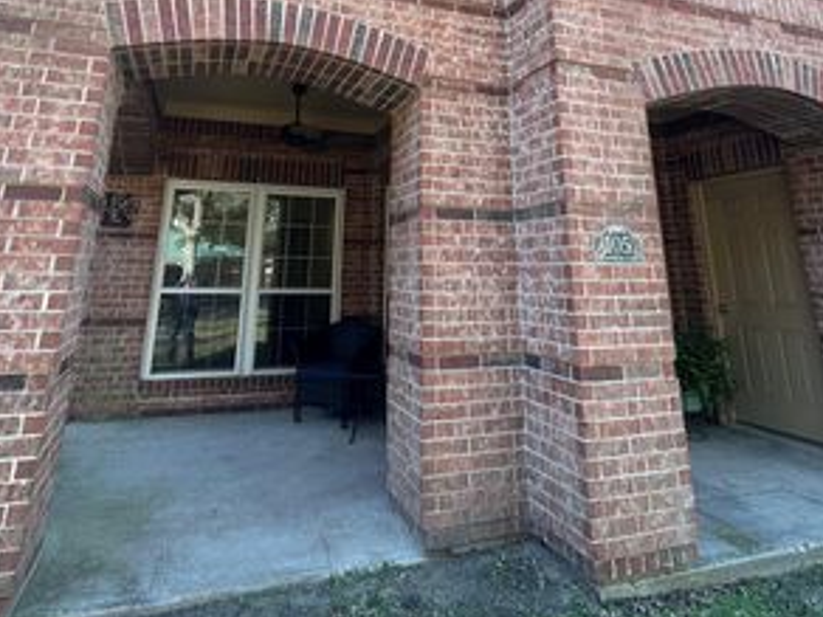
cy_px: 97
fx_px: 571
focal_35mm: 24
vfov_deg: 52.0
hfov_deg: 71.6
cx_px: 403
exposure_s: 1/99
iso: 40
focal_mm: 2.22
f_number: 2.2
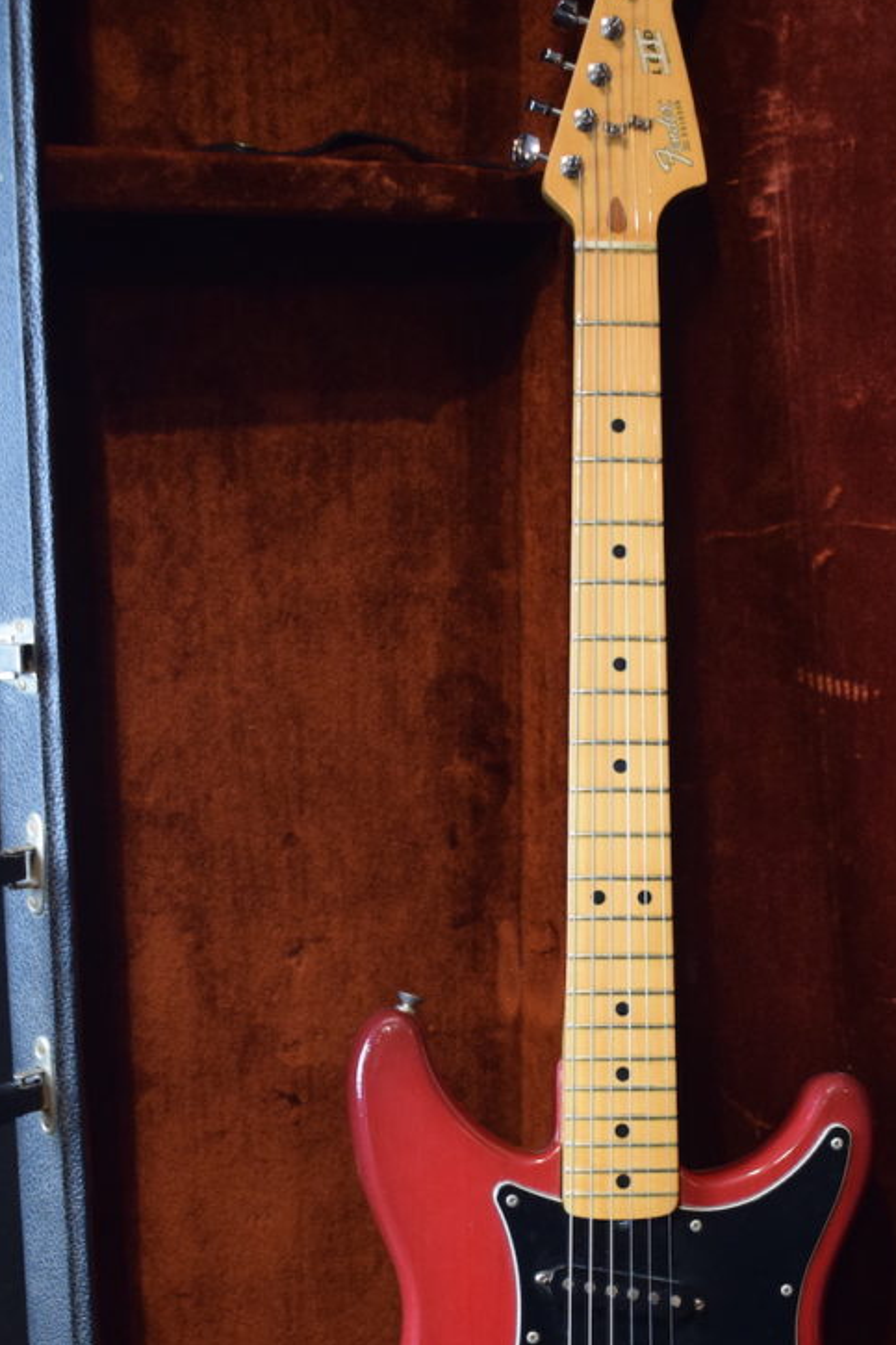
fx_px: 2316
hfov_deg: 21.8
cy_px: 894
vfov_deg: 32.1
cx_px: 590
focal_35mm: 62
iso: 1250
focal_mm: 26
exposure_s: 1/30
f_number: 4
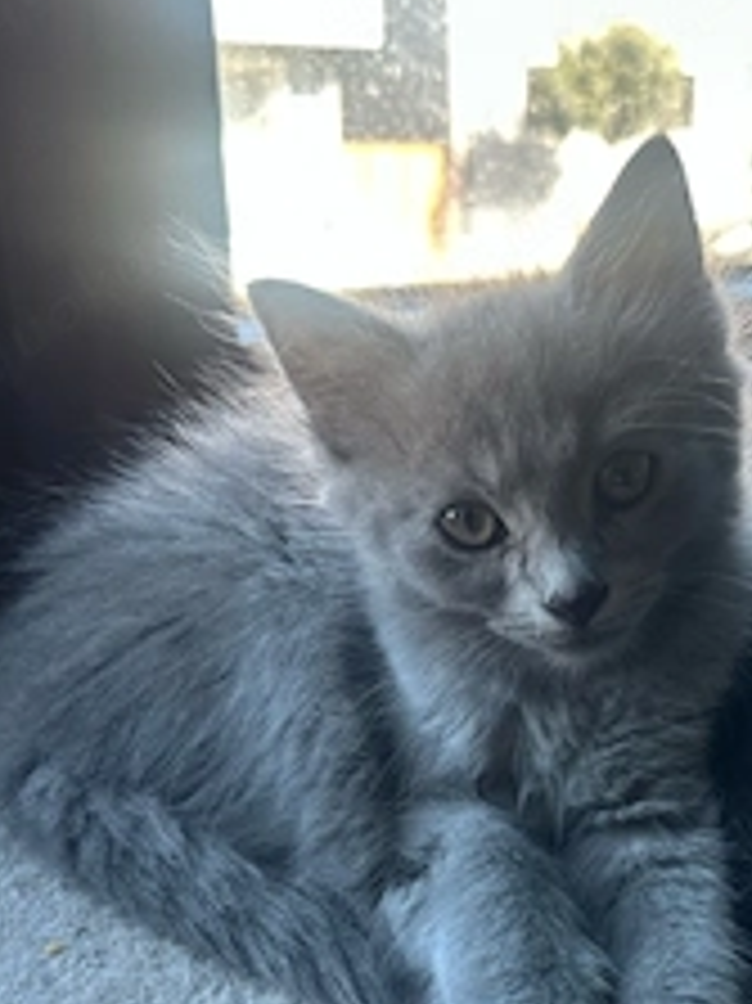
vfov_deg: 43.2
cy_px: 684
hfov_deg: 33.0
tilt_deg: -20.8
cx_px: 545
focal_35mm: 43
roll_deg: -2.4
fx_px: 1247
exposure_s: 1/121
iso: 64
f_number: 1.78
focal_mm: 6.86
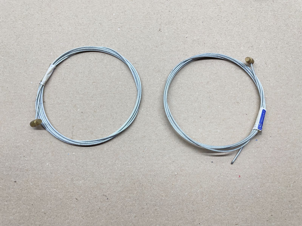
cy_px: 113
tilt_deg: -73.4
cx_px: 151
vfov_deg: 53.1
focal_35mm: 26
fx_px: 227
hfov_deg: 67.3
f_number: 1.6
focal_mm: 4.2
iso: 64
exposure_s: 1/100
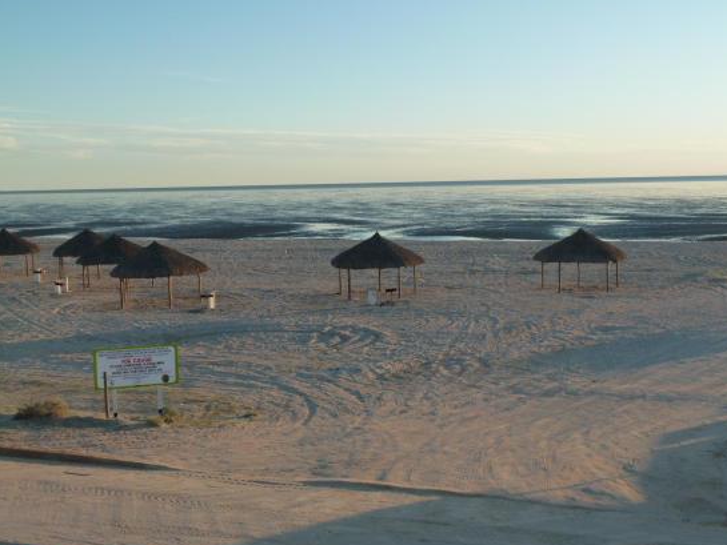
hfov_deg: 40.3
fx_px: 987
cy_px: 288
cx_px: 424
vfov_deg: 30.9
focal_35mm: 47
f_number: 4
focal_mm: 6.5
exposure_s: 1/250
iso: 125
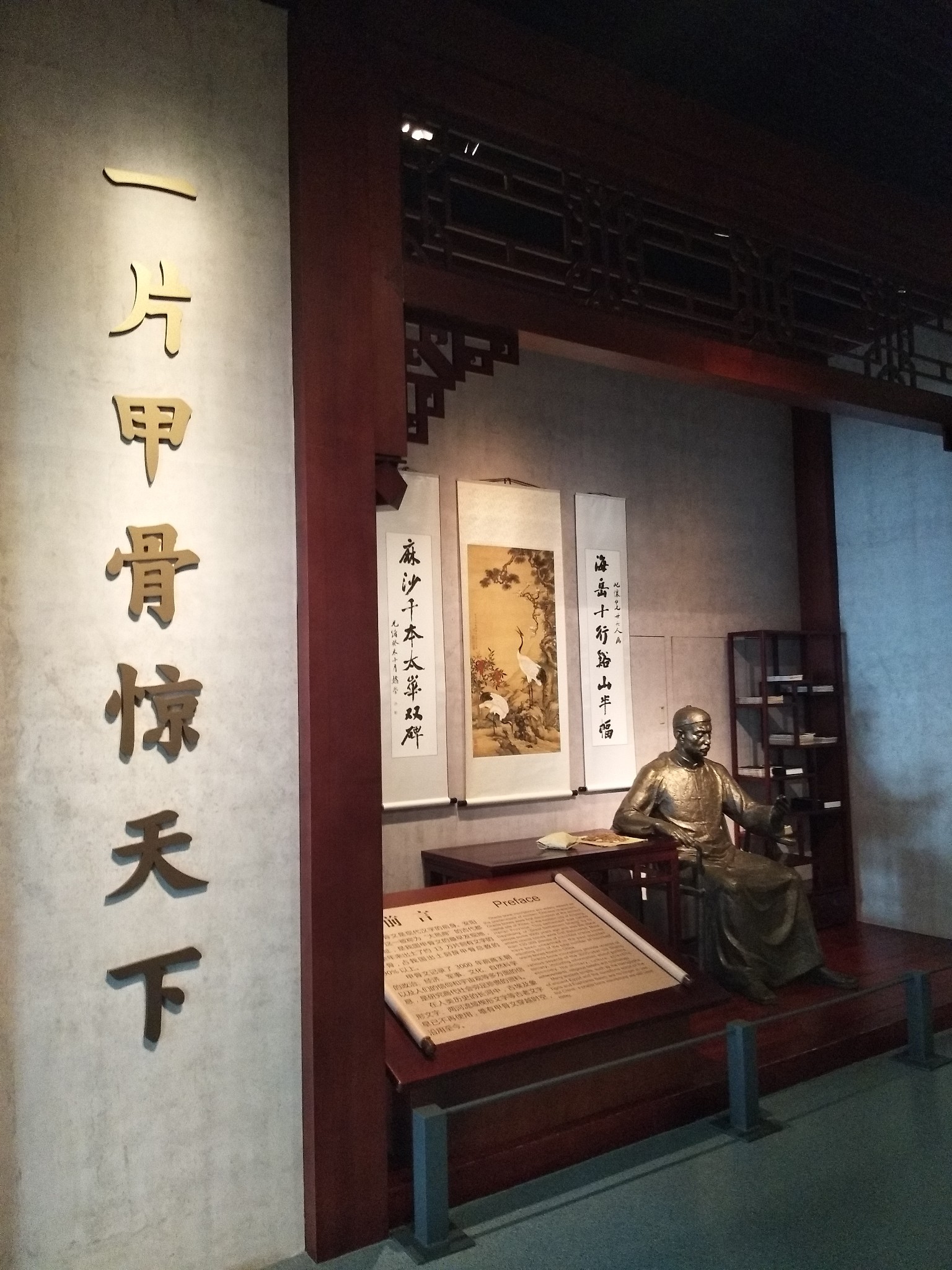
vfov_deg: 67.3
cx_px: 476
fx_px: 953
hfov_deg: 53.1
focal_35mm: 26
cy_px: 635
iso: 500
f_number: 2
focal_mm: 3.88
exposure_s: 1/33.3
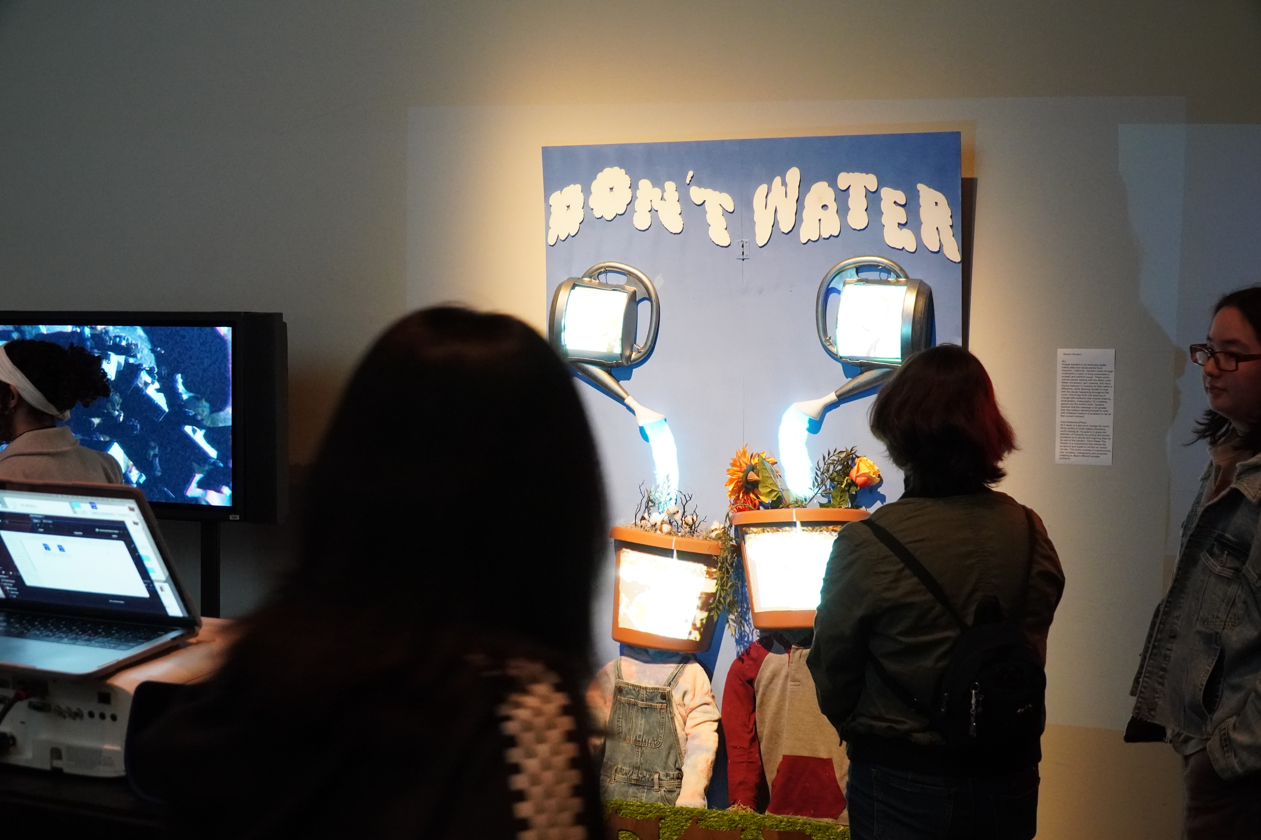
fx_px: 1366
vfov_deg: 34.2
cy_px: 420
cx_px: 630
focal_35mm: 39
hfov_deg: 49.6
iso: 4000
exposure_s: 1/25
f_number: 5.6
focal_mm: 26
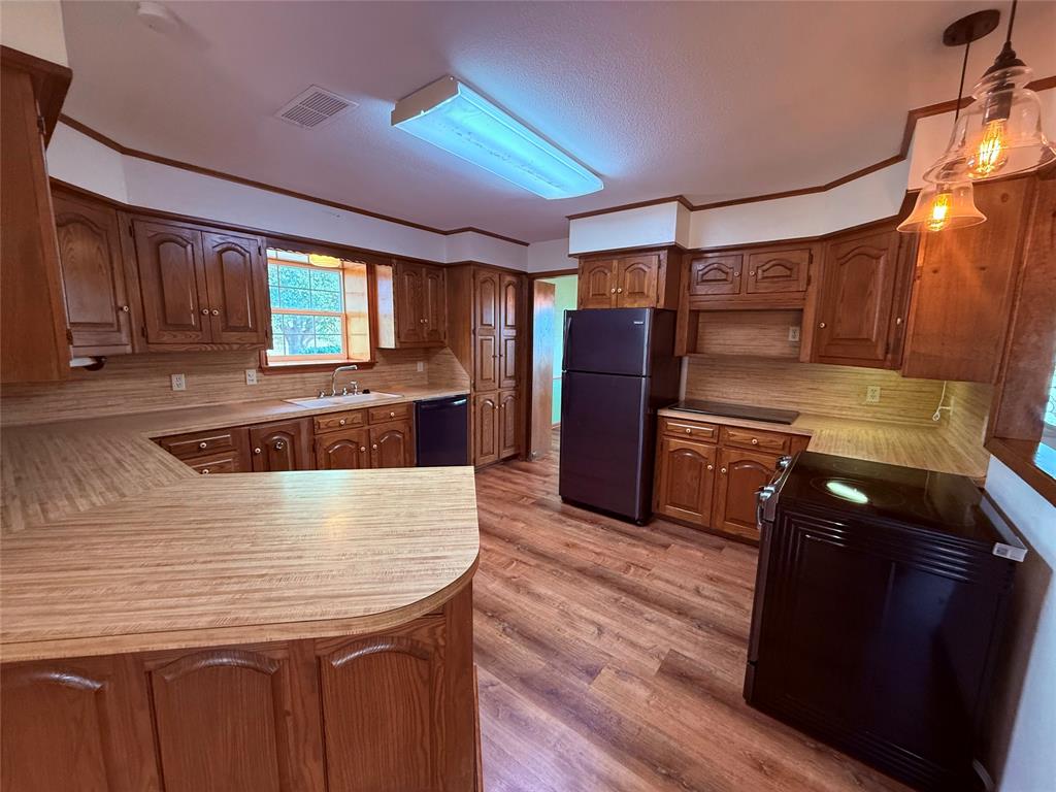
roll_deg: -0.9
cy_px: 396
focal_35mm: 14
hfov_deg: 102.1
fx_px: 427
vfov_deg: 85.7
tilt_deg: -8.6
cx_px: 528
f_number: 2.2
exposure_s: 1/120
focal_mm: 2.22
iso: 500
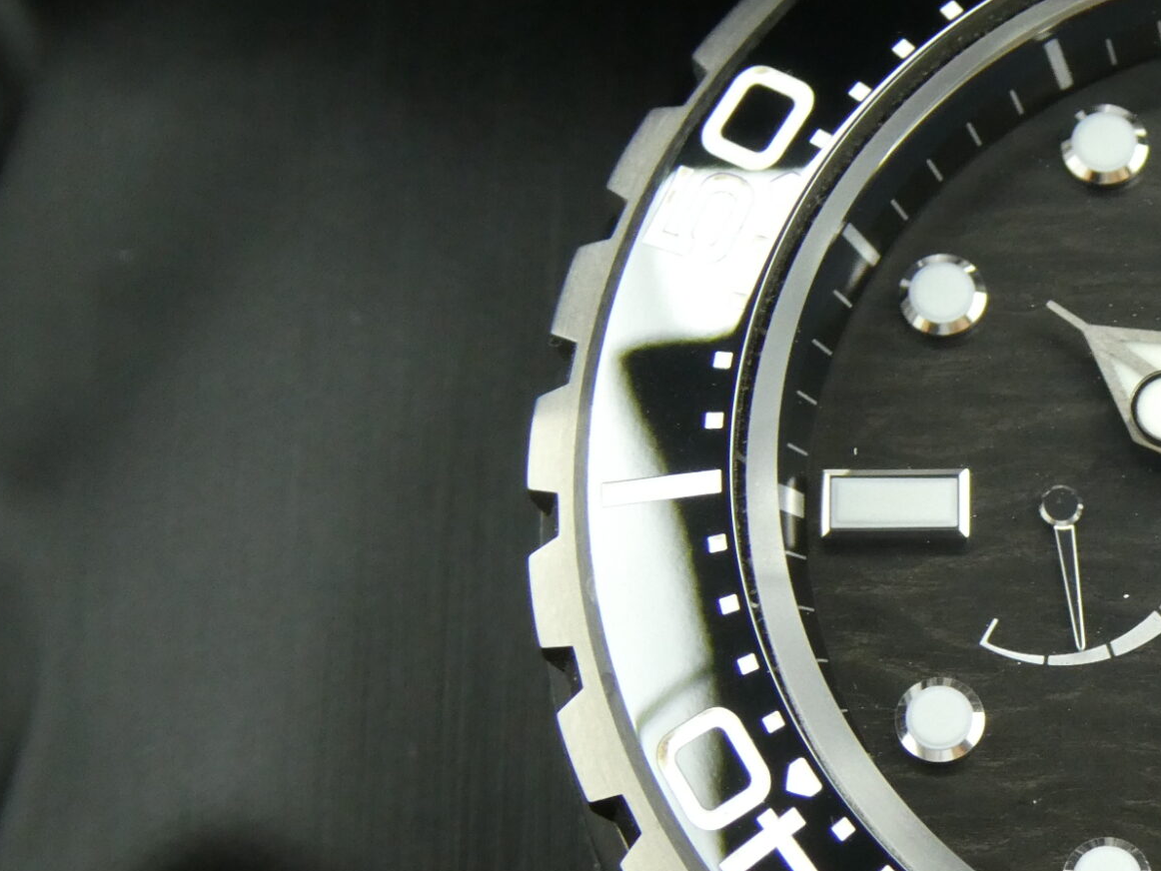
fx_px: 5837
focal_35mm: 174
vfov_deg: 8.5
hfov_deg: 11.2
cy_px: 550
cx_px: 1250
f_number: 4.7
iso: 400
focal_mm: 14.1
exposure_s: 1/80
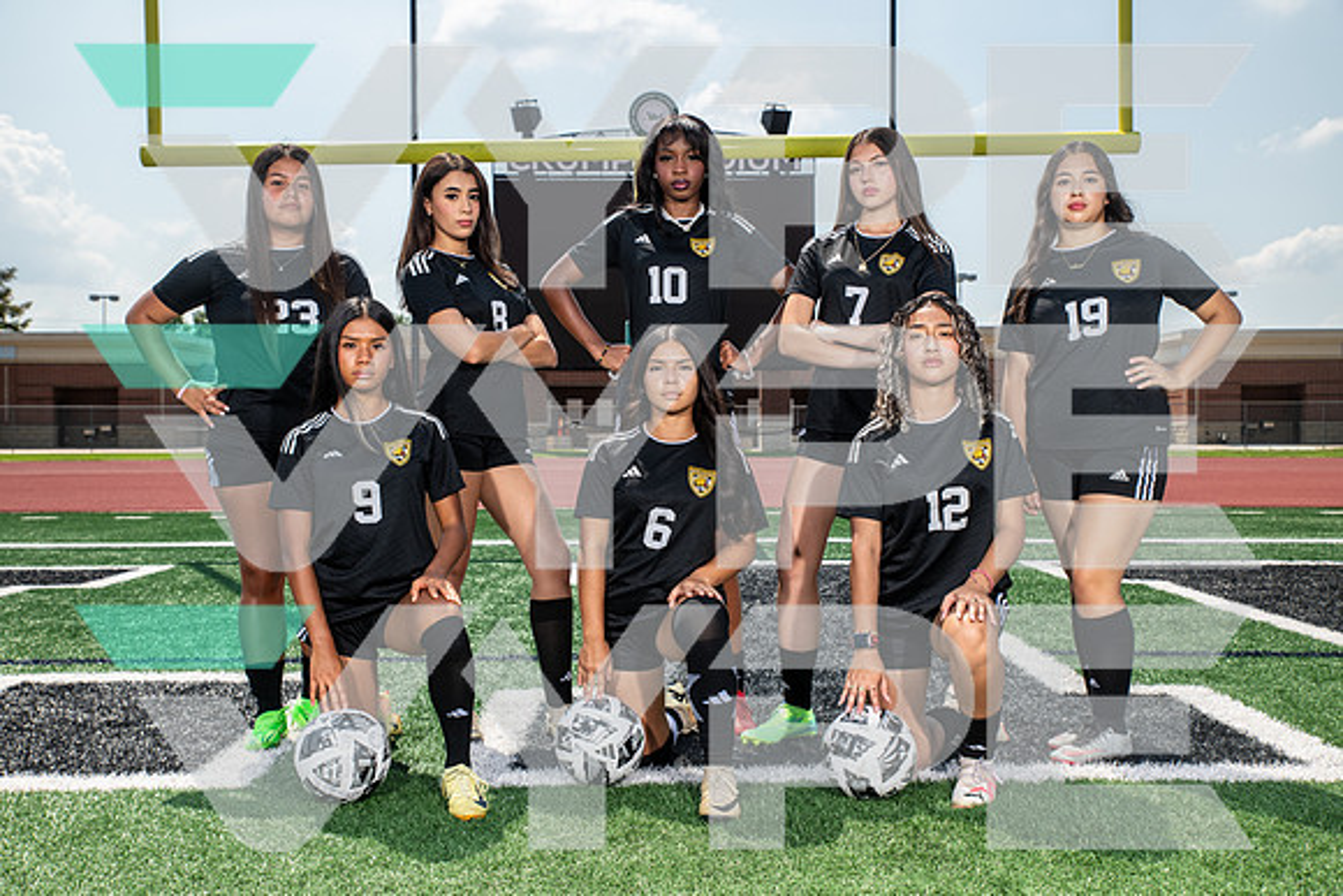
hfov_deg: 48.4
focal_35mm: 40
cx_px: 672
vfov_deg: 33.4
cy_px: 448
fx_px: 1493
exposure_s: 1/320
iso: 100
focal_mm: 40
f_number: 7.1
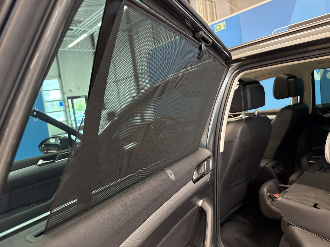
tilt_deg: -5.1
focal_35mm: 24
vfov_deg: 56.8
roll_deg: +7.1
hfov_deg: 71.6
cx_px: 165
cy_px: 124
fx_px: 229
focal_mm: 6.76
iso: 500
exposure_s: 1/50
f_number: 1.78
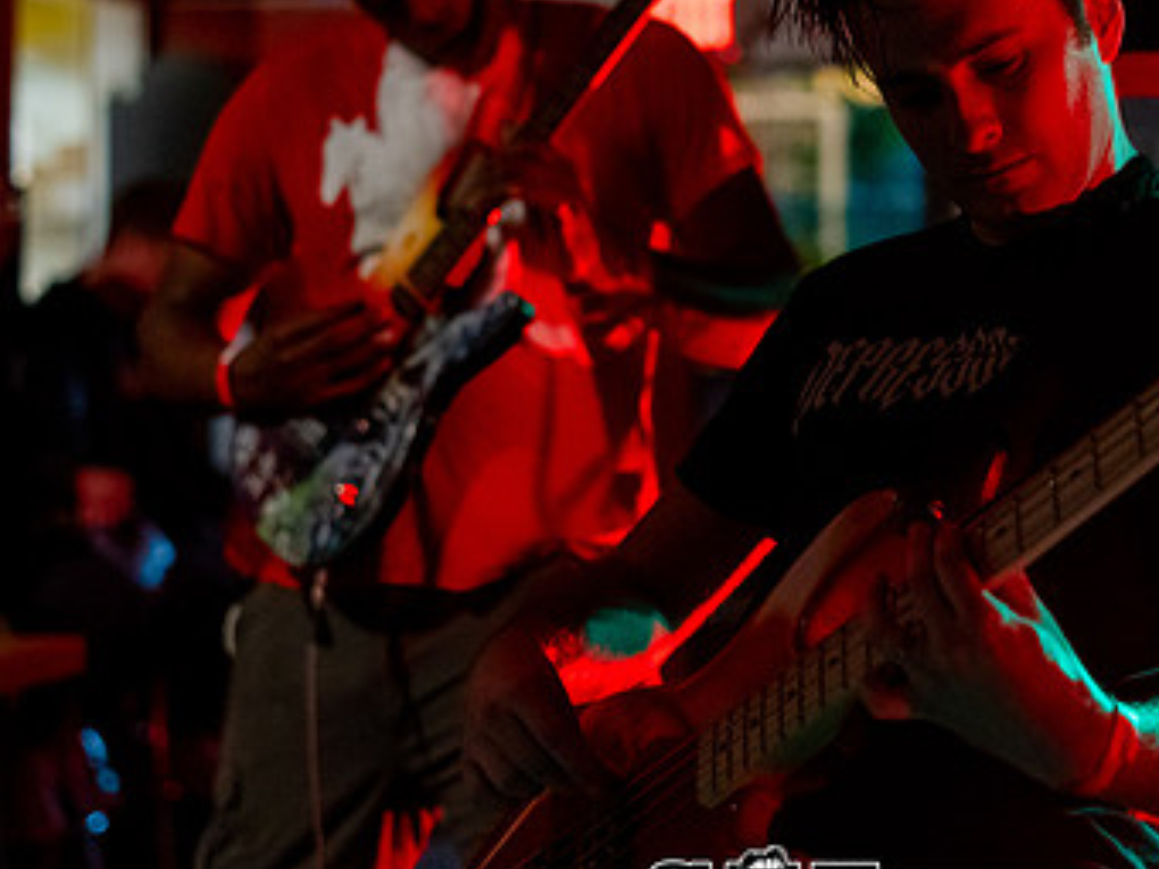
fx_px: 3047
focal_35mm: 91
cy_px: 271
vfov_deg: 16.2
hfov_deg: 21.5
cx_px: 663
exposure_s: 1/160
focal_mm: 50
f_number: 2
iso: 3200
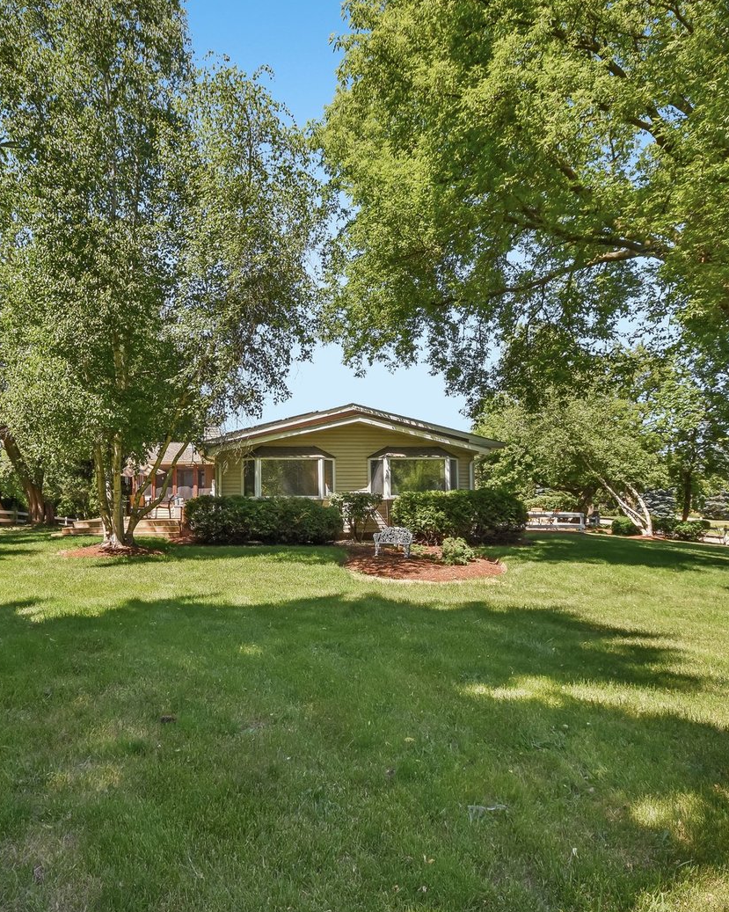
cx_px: 264
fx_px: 594
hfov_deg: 62.0
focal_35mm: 22
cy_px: 466
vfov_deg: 75.0
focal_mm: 10
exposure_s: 1/400
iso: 400
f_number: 8
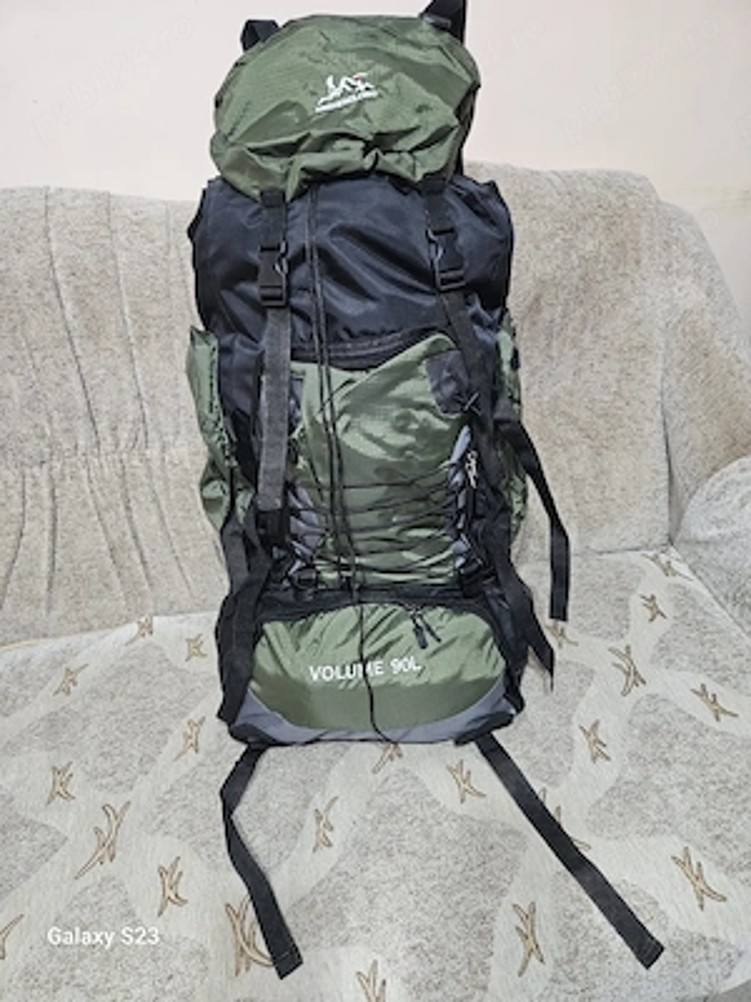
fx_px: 665
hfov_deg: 58.9
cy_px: 501
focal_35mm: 23
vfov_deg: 73.9
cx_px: 376
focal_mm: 5.4
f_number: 1.8
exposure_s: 1/33.3
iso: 640
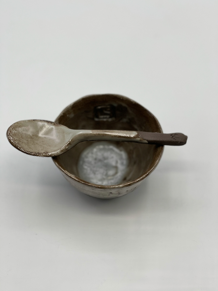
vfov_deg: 30.3
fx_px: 538
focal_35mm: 64
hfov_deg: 22.9
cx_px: 109
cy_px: 146
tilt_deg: -63.5
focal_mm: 7.5
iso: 25
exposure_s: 1/121
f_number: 2.2
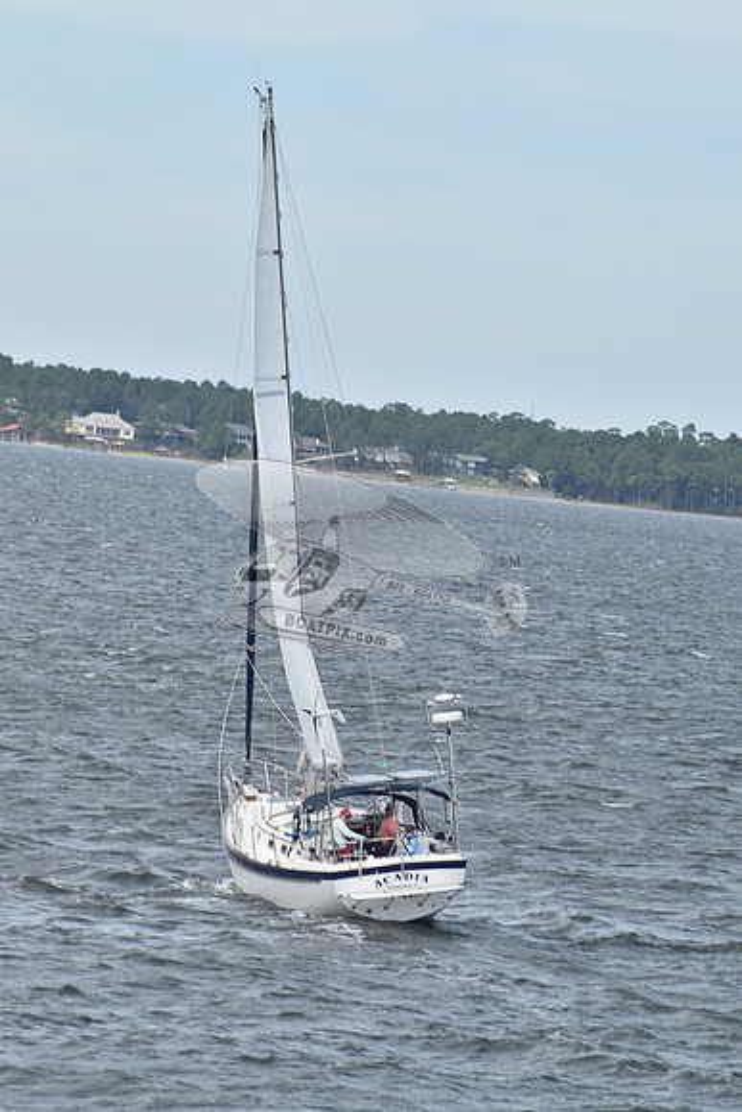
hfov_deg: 5.0
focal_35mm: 278
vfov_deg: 7.4
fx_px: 8574
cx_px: 371
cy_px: 556
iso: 400
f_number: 9.5
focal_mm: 185
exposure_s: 1/1000
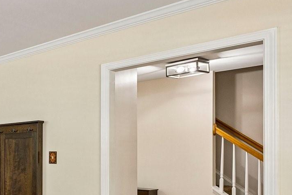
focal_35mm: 40
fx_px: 324
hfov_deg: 33.0
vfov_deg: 32.4
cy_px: 157
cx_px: -103
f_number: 8
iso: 250
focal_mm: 14
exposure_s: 1/15
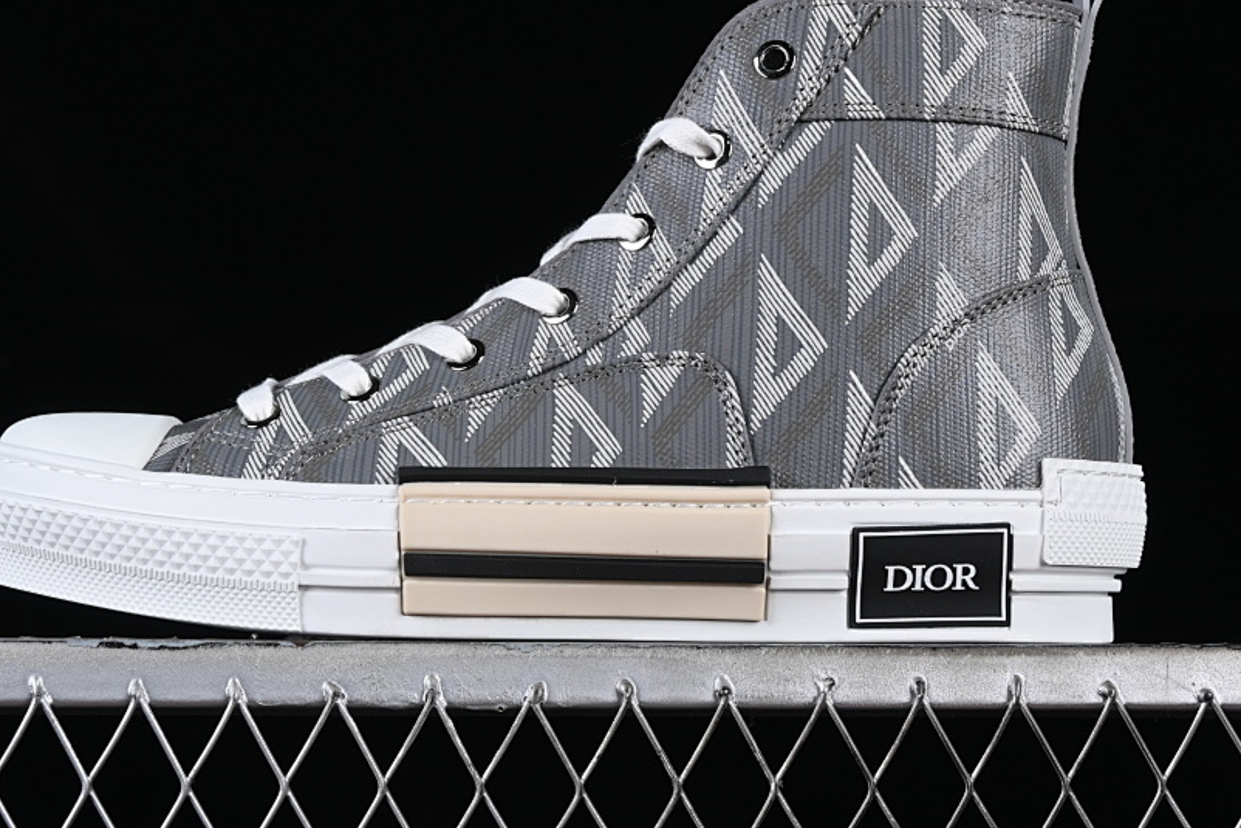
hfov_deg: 20.2
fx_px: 3482
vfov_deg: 13.5
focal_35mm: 101
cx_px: 566
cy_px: 308
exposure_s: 1/80
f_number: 8
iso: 160
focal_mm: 50
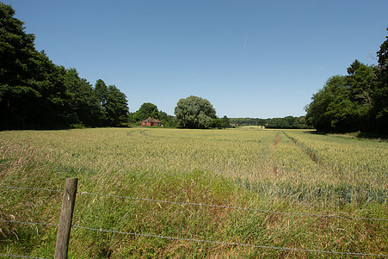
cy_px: 122
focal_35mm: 18
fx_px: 194
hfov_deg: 88.6
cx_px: 237
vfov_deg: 67.4
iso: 200
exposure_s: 1/250
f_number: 14
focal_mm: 14
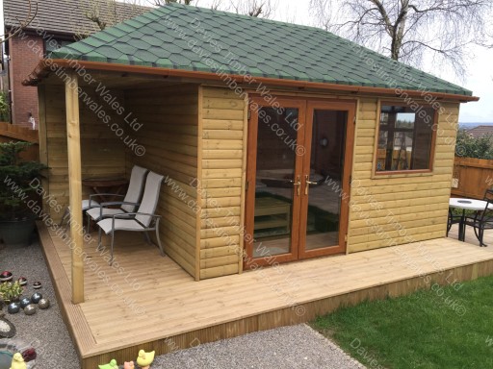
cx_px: 246
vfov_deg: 48.2
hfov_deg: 61.7
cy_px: 184
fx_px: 413
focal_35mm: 29
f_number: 2.2
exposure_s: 1/430
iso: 32
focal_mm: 4.15
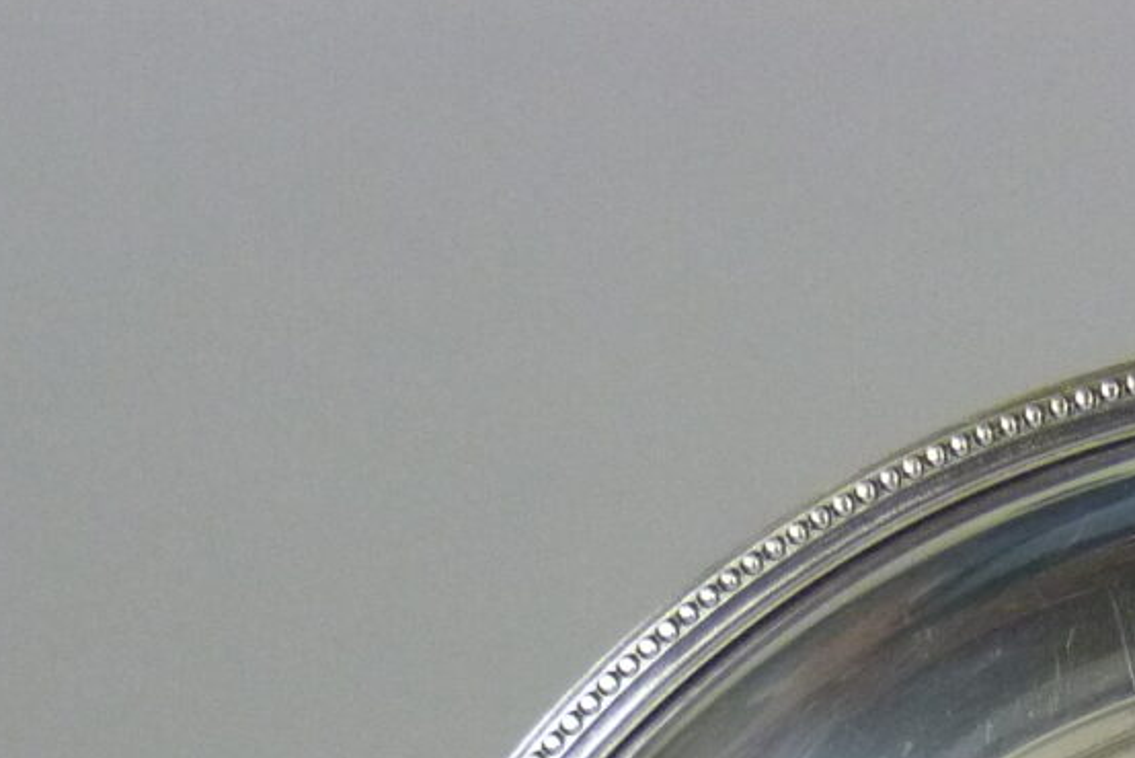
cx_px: 1420
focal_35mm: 127
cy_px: 1549
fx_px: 4005
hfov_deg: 15.5
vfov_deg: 10.0
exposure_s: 1/60
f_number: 3
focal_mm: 5.9
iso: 320
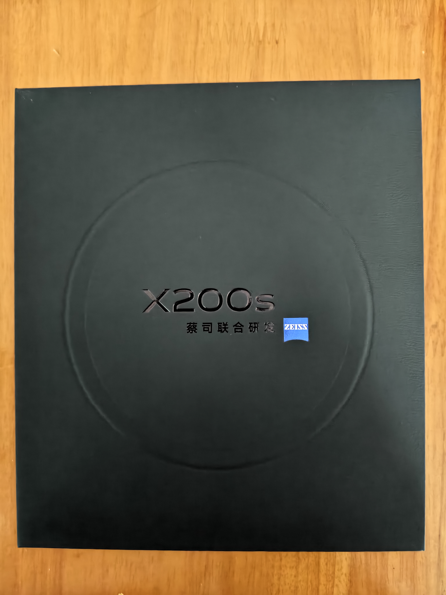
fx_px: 395
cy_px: 298
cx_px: 223
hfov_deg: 58.9
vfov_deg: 73.9
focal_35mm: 23
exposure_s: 1/100
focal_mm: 5.56
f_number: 1.88
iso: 4972
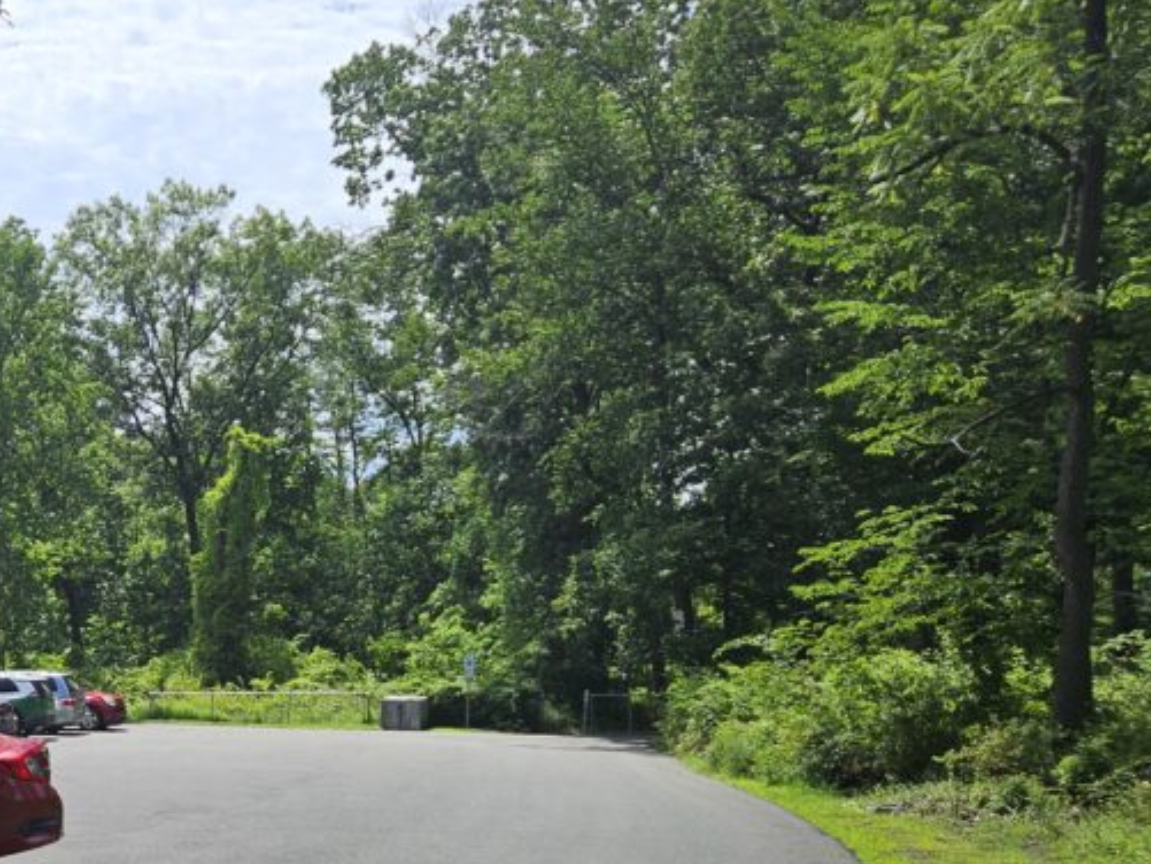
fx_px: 1563
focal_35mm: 47
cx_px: 159
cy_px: 680
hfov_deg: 38.2
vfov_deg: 30.2
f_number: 1.8
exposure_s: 1/2151
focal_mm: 5.4
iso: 25
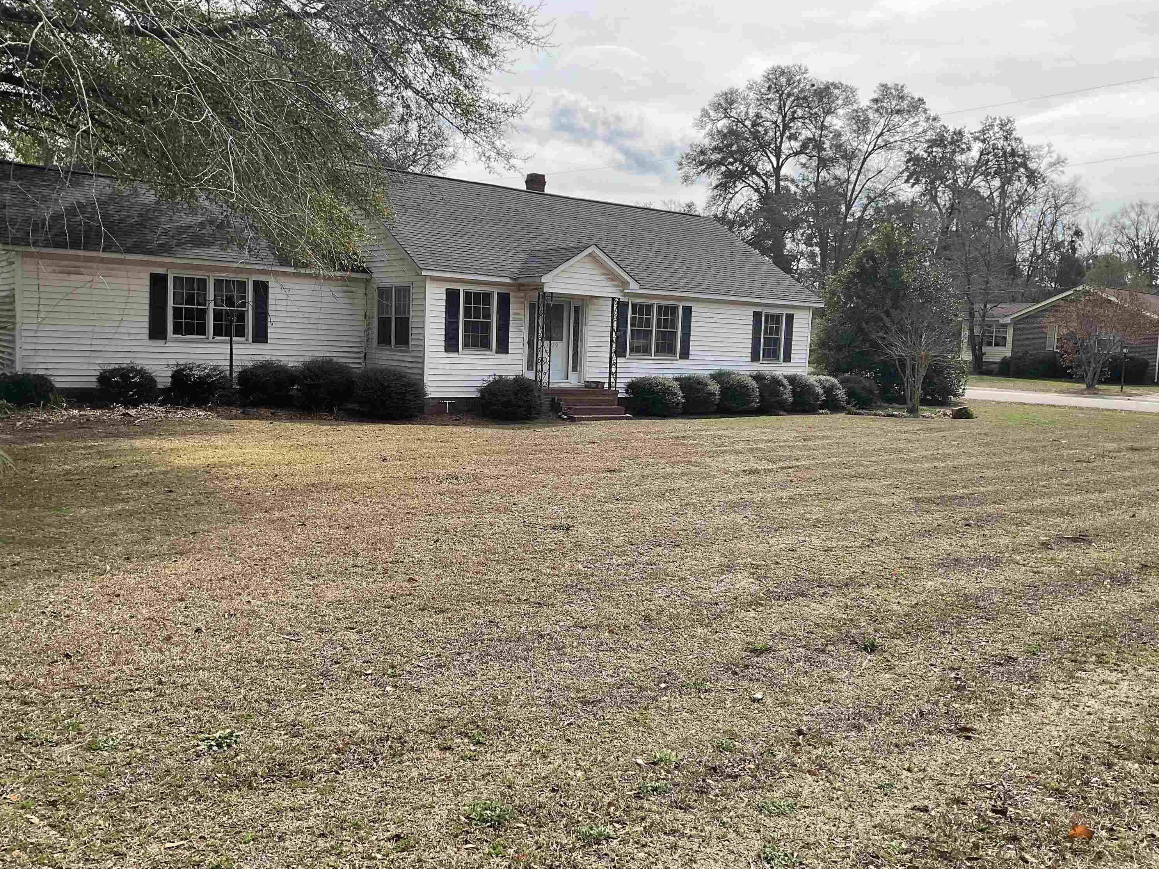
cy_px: 426
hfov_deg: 60.0
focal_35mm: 30
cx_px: 595
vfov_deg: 46.8
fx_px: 1004
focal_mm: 3
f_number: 1.8
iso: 16
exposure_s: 1/1534
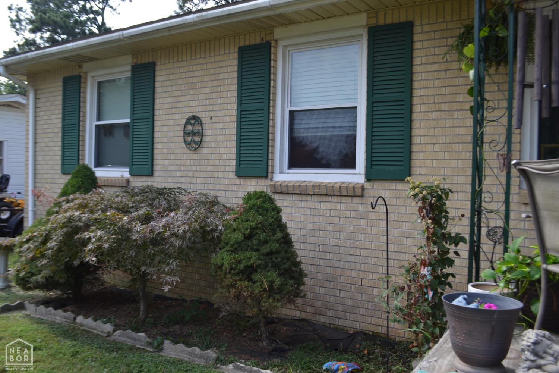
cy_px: 186
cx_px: 280
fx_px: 466
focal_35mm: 30
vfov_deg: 43.6
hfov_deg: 61.9
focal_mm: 20
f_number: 5.6
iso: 100
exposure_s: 1/125
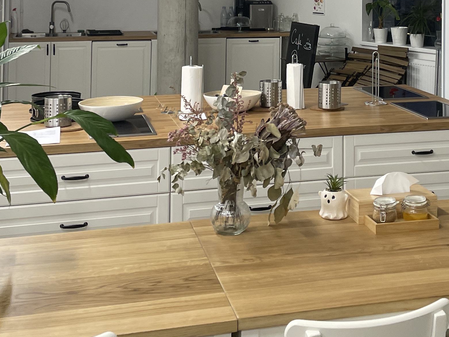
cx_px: 340
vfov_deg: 20.7
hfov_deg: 28.5
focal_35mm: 67
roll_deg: +0.4
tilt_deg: +2.1
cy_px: -52
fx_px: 869
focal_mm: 4.2
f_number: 1.6
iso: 80
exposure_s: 1/100
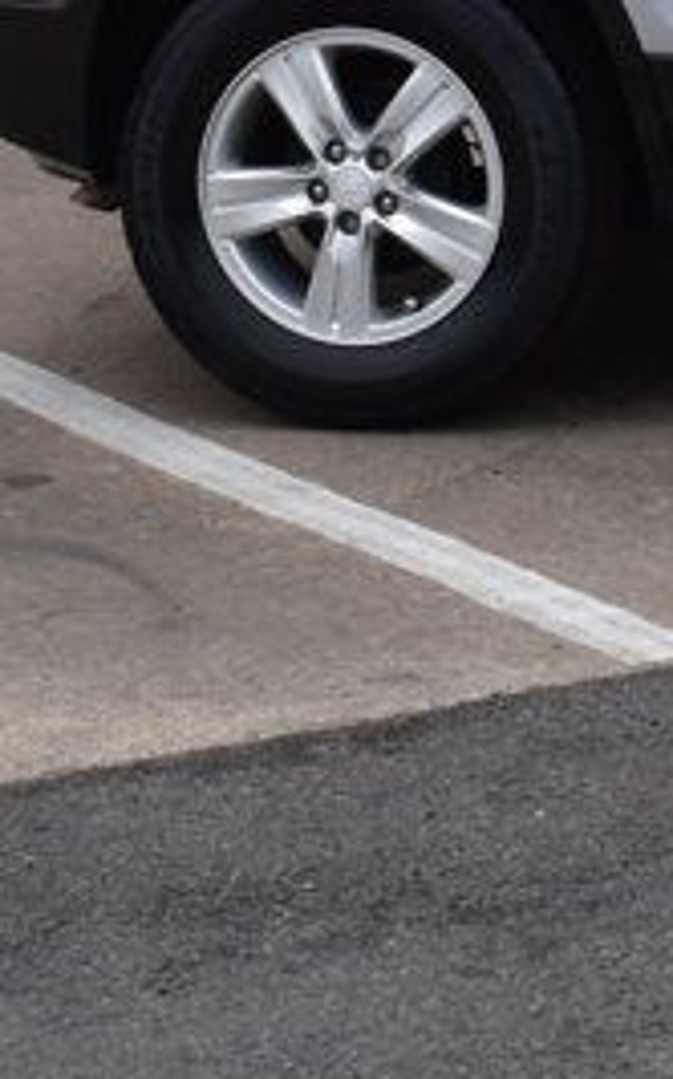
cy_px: -174
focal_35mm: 200
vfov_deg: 10.3
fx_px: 5876
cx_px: 1395
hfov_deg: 6.4
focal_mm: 34
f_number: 10
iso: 400
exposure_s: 1/250
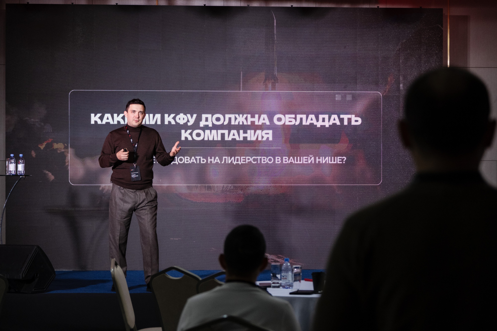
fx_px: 1657
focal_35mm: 120
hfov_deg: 17.1
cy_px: 166
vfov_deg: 11.4
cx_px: 248
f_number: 4
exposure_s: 1/200
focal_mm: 80
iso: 1600
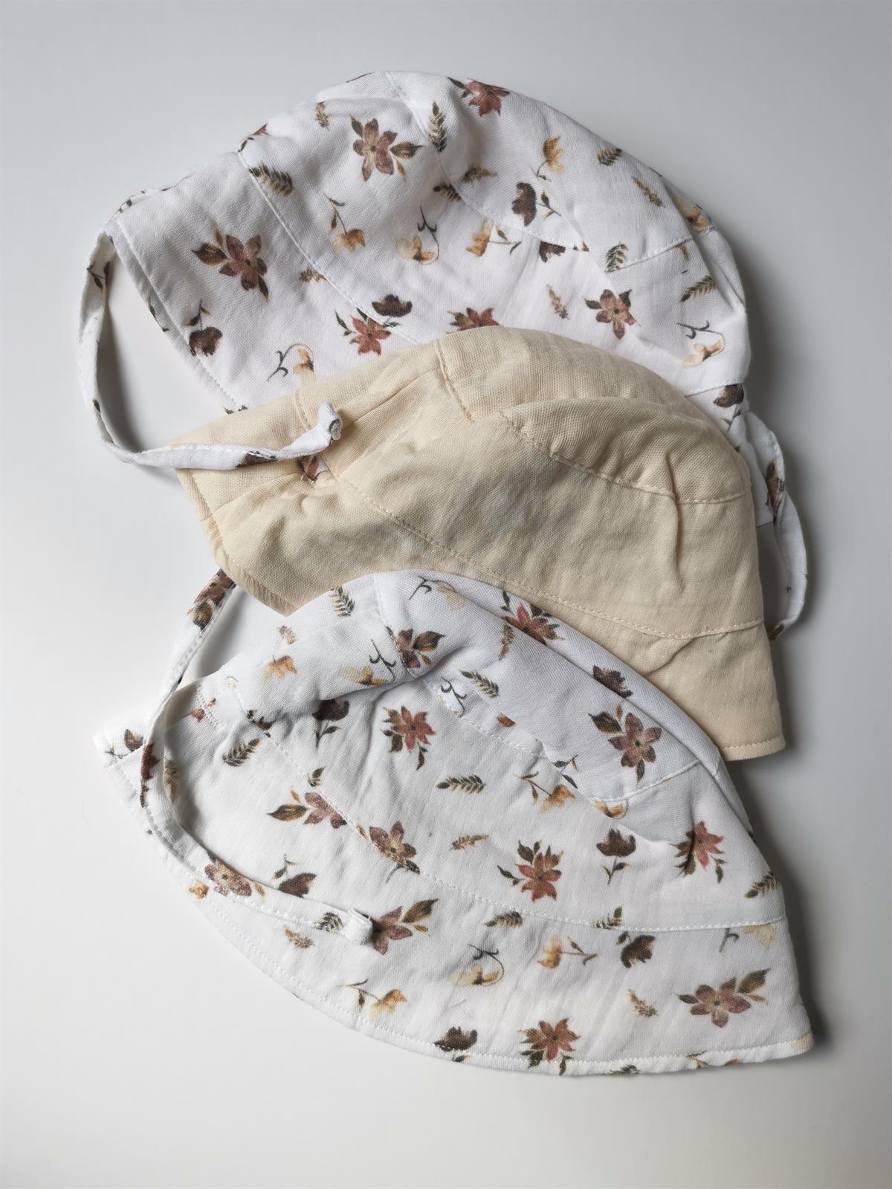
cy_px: 594
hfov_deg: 51.4
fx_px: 928
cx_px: 446
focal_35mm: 27
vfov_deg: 65.3
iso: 50
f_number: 1.8
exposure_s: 1/255
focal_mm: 5.58
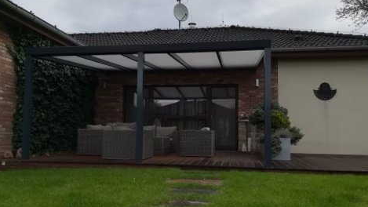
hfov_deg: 66.1
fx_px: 283
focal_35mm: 29
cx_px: 186
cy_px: 112
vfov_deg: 40.2
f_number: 2.2
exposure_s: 1/201
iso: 50
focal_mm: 3.83
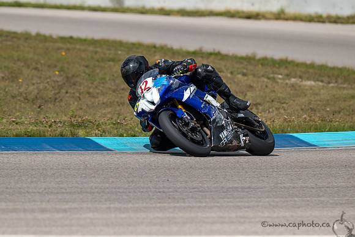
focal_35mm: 411
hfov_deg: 5.0
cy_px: 102
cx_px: 168
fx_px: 4054
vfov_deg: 3.3
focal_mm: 340
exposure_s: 1/1250
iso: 125
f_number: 6.3
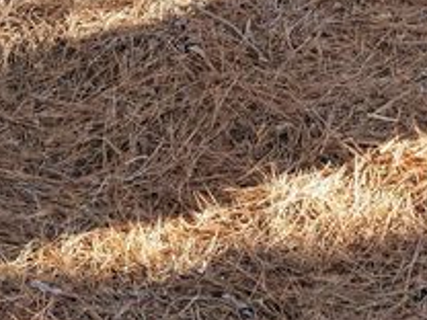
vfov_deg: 8.4
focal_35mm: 166
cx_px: 57
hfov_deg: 11.8
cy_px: -364
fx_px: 2048
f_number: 9
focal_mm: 35
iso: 100
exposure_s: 1/15
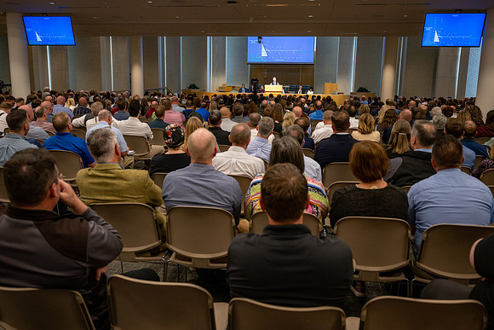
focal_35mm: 30
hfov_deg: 61.9
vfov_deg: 43.6
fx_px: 412
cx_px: 247
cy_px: 165
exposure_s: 1/80
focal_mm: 30
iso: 400
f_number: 4
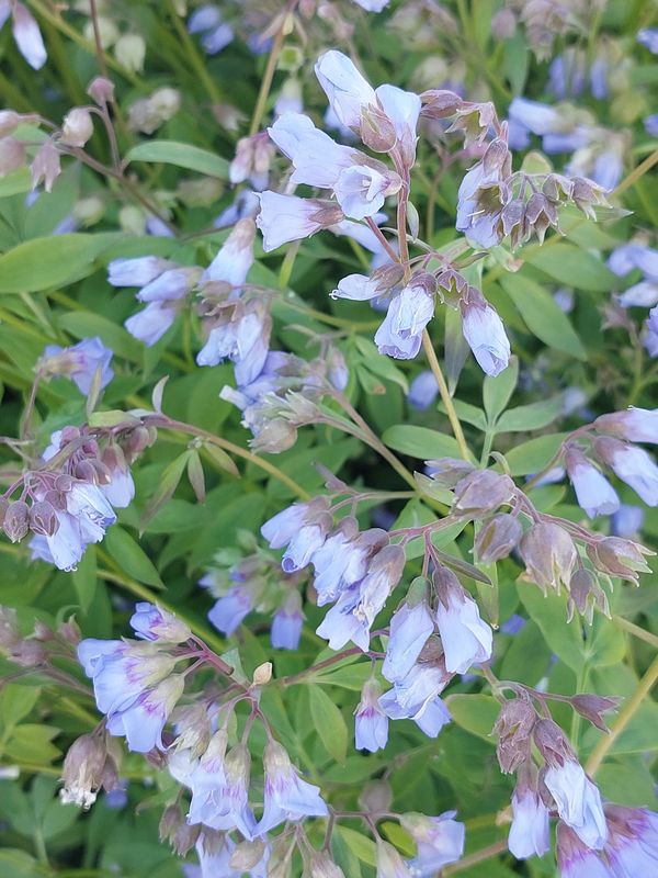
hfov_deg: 54.9
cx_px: 329
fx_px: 634
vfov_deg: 69.4
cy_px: 439
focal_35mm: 25
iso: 32
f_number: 1.8
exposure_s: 1/120
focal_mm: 5.23
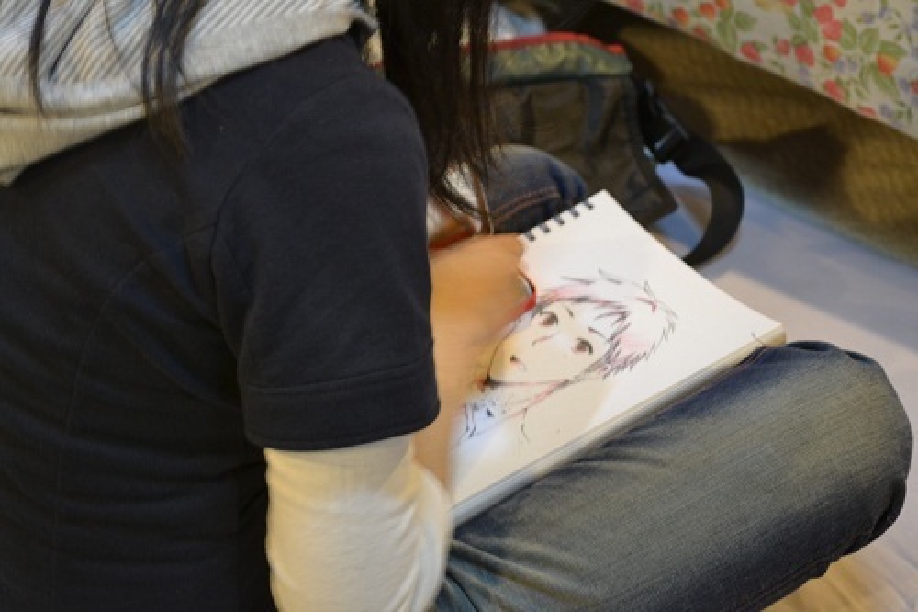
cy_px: 306
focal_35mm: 82
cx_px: 459
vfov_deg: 16.5
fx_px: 2103
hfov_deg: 24.6
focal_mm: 55
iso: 800
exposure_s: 1/5
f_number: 5.6
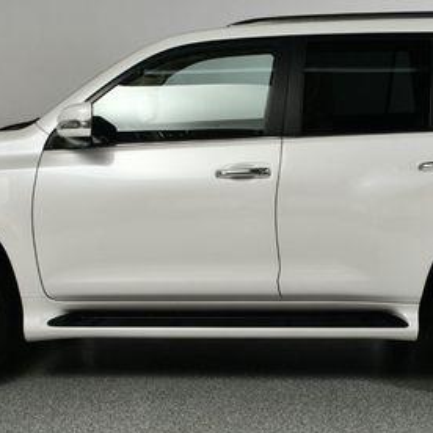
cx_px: 245
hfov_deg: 26.5
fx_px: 920
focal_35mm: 65
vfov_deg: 26.5
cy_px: 234
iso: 100
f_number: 13
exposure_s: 1/160
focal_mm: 22
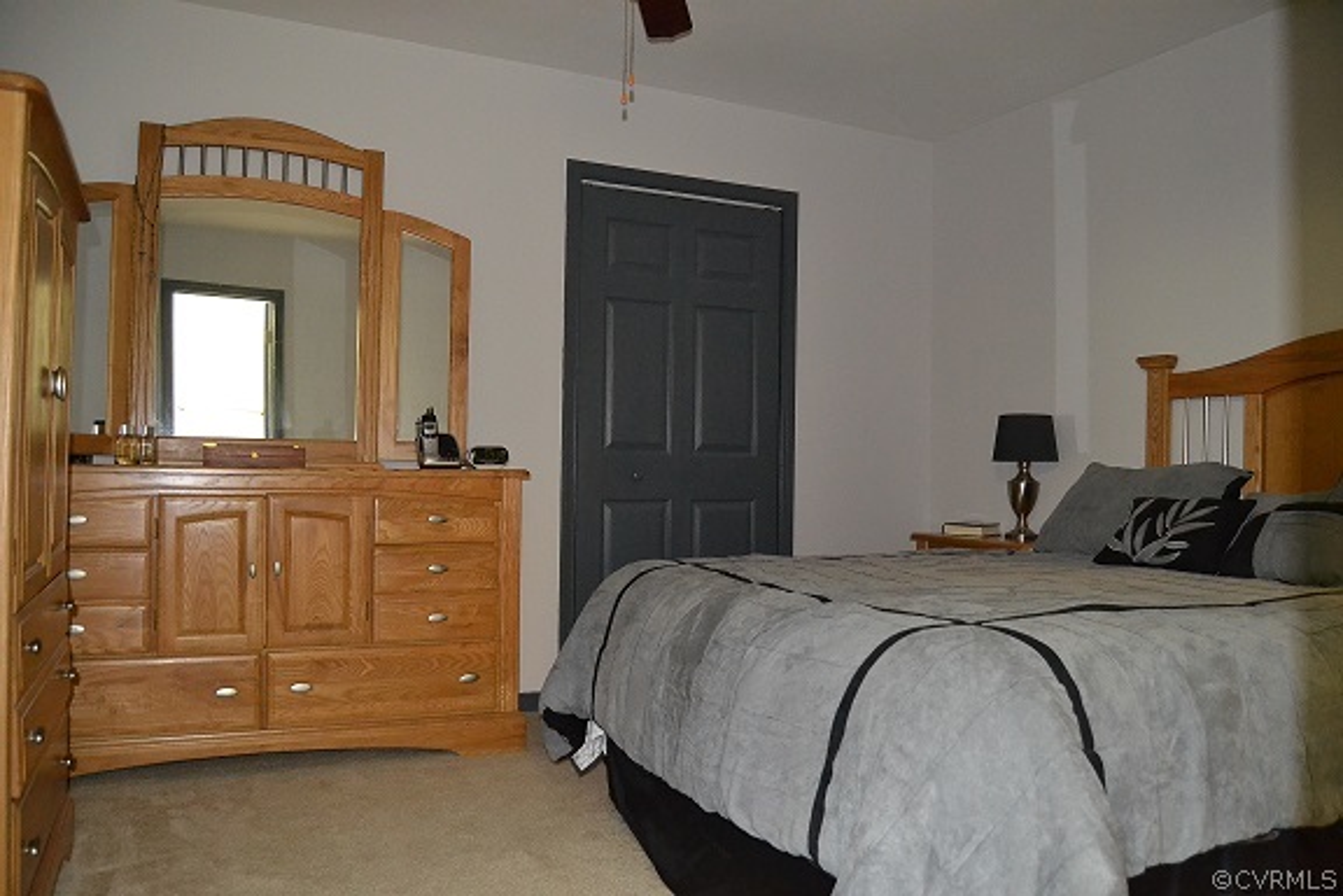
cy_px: 448
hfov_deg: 67.4
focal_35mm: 27
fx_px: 1007
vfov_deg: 47.9
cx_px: 672
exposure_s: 1/60
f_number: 3.5
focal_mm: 18
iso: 3200
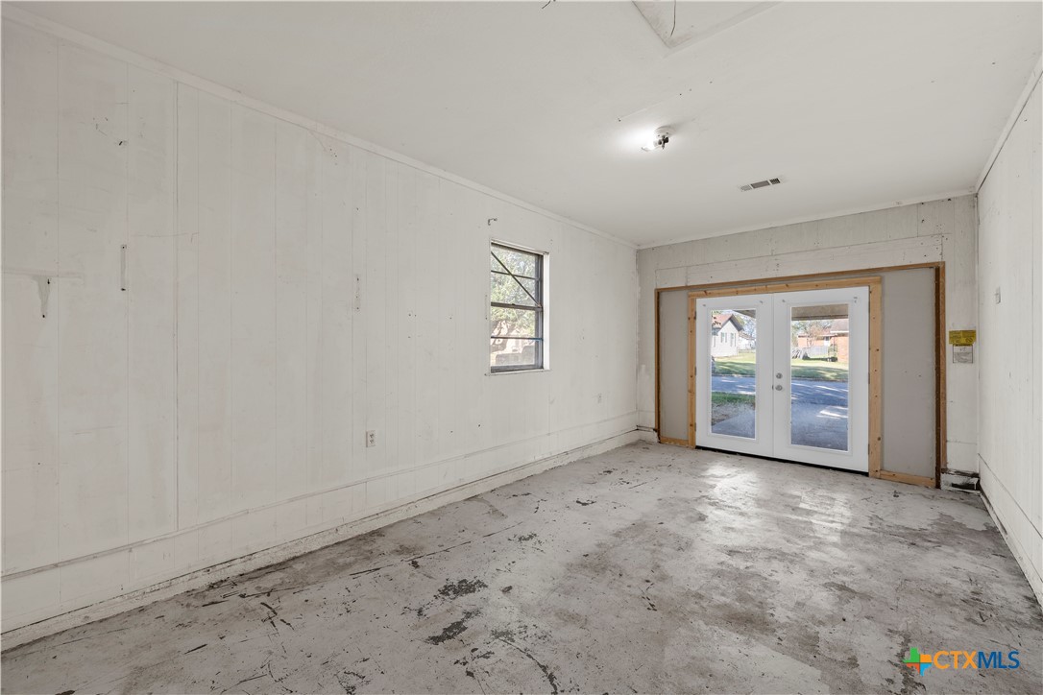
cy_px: 348
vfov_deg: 81.2
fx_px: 406
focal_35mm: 14
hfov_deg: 104.3
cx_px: 522
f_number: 9
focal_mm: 14
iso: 250
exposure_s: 1/1.67
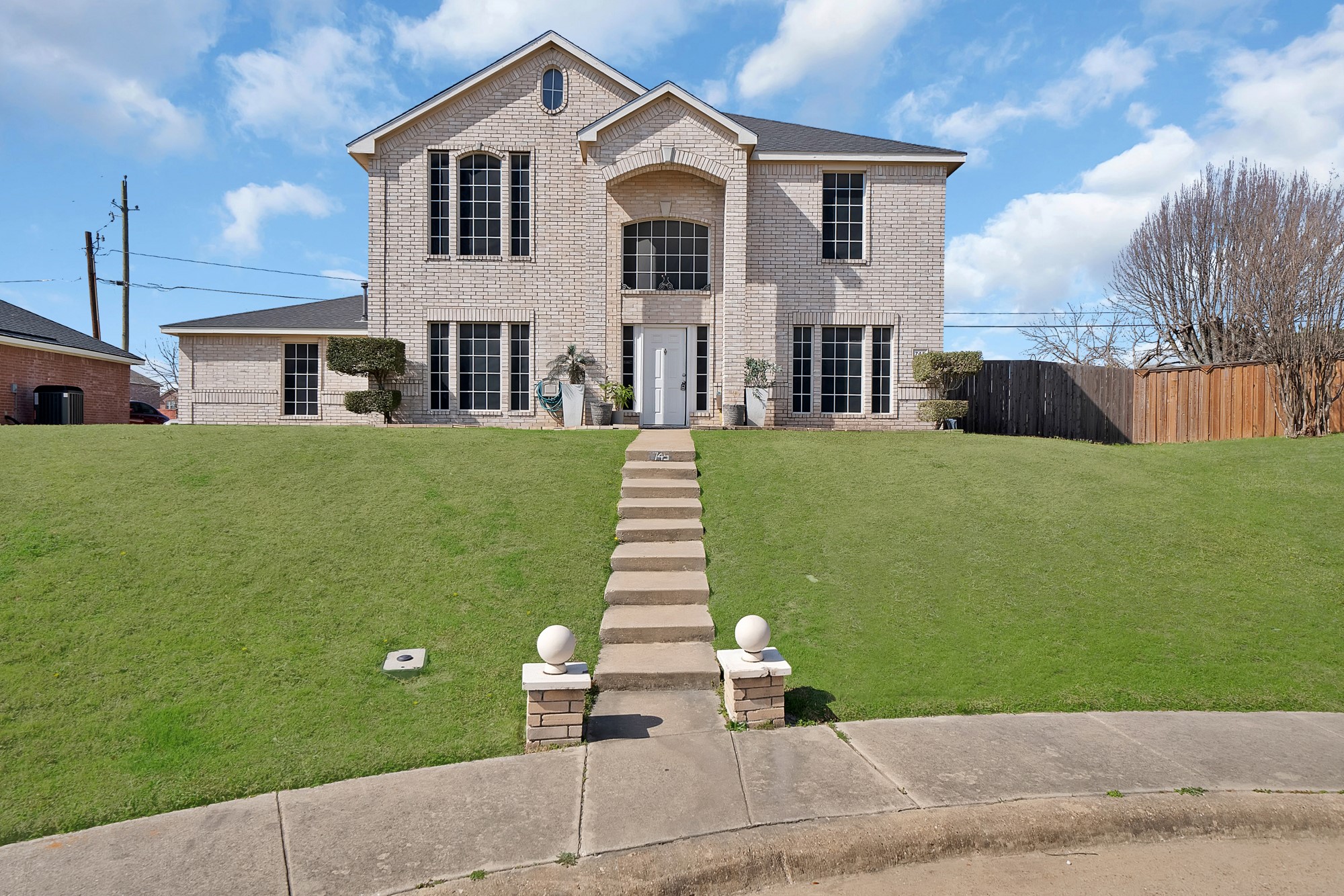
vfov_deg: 59.5
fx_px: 784
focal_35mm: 21
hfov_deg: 81.2
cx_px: 672
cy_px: 448
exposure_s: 1/400
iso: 640
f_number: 9
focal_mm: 21
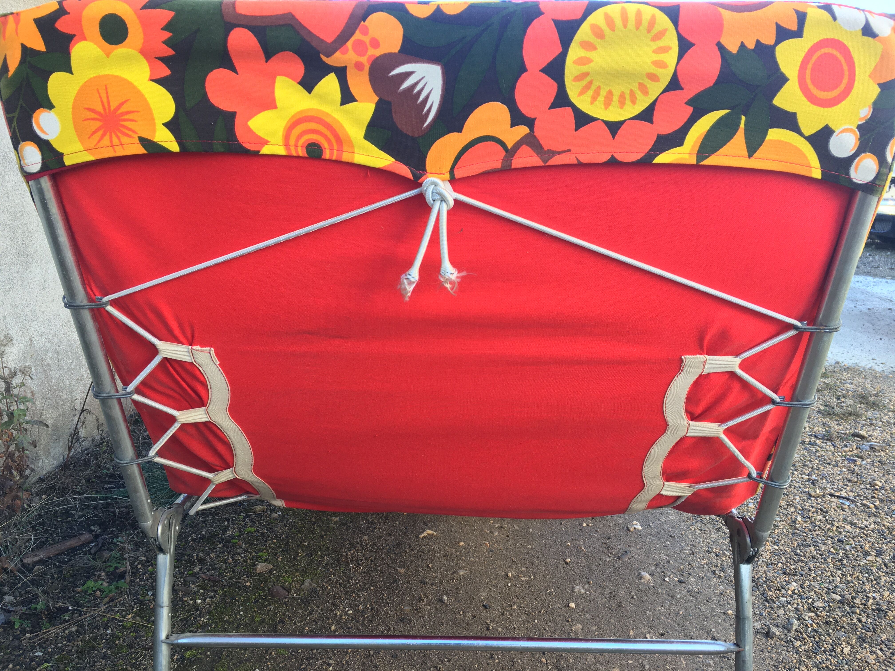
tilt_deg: -11.3
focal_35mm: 29
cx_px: 448
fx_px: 750
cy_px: 336
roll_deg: -0.5
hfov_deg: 61.7
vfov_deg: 48.2
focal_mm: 4.15
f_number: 2.2
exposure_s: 1/100
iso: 32
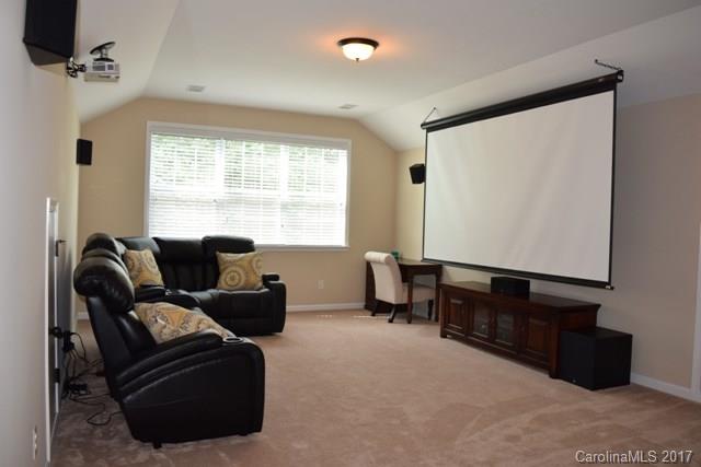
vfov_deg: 48.0
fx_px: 526
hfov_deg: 67.4
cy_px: 234
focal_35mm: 27
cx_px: 350
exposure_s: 1/100
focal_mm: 18
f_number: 5
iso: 800
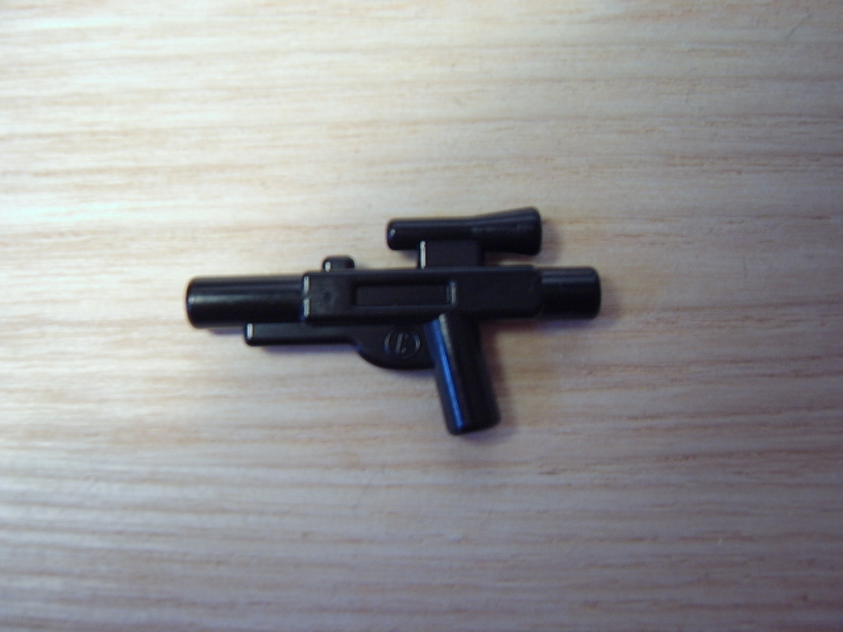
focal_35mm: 31
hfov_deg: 58.4
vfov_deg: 45.4
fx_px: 755
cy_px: 316
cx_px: 422
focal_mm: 8.13
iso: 100
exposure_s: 1/8
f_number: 2.7
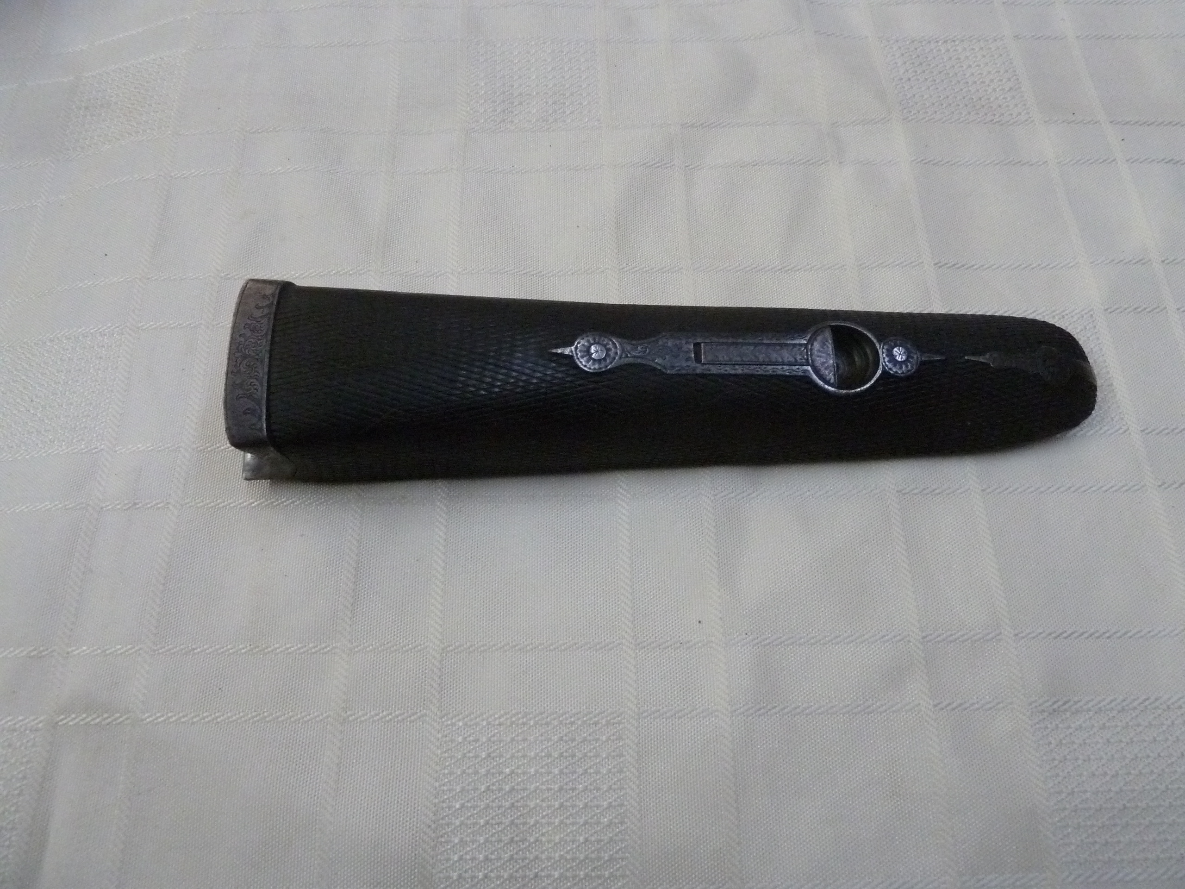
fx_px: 856
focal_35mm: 25
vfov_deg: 54.9
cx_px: 592
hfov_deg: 69.4
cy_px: 444
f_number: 3.3
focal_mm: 4.1
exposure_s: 1/125
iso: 640
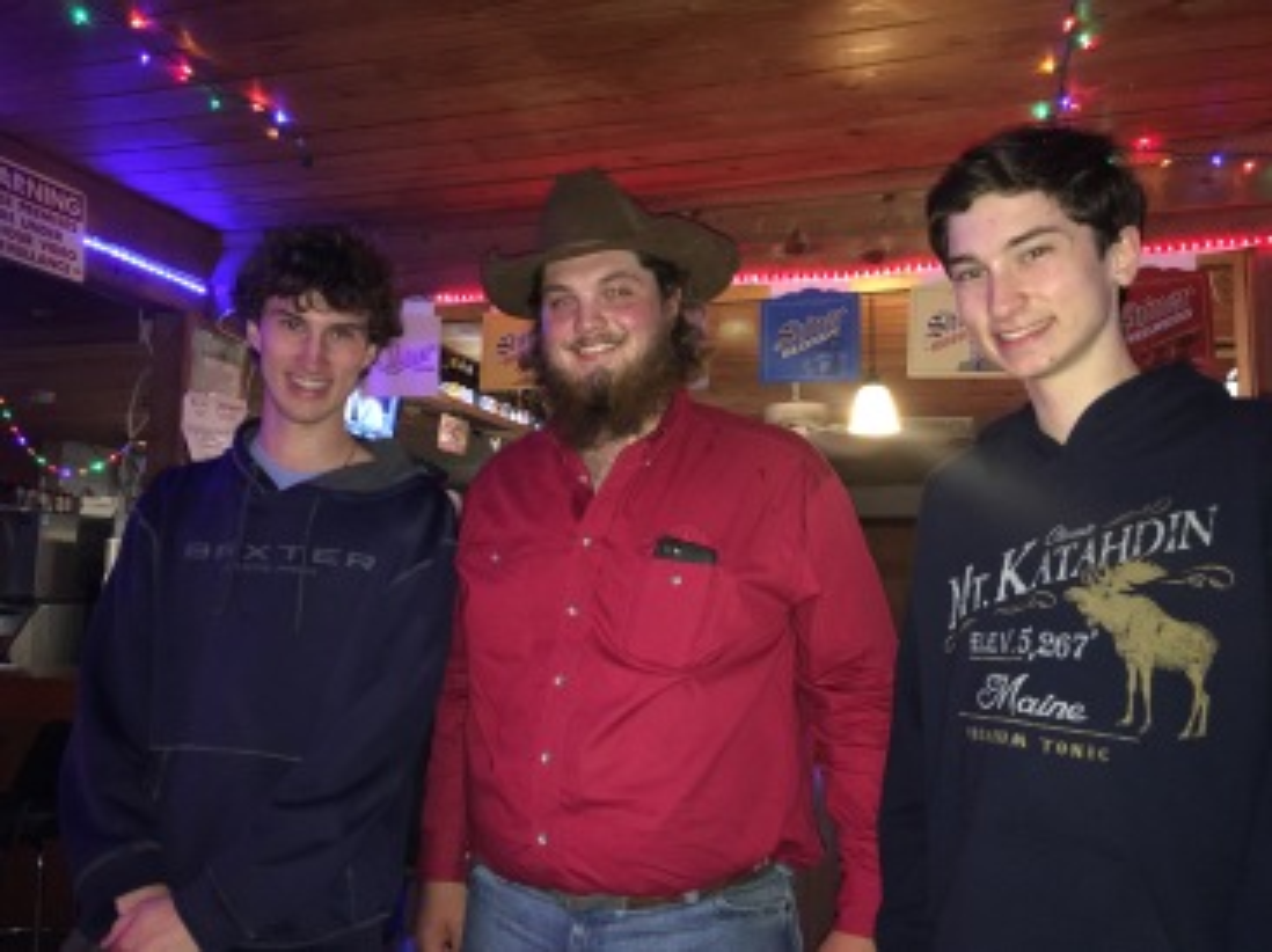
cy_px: 476
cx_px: 636
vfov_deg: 48.2
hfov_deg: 61.7
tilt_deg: +6.0
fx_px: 1065
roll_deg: -0.3
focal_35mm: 29
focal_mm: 4.15
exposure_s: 1/16
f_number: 2.2
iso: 200
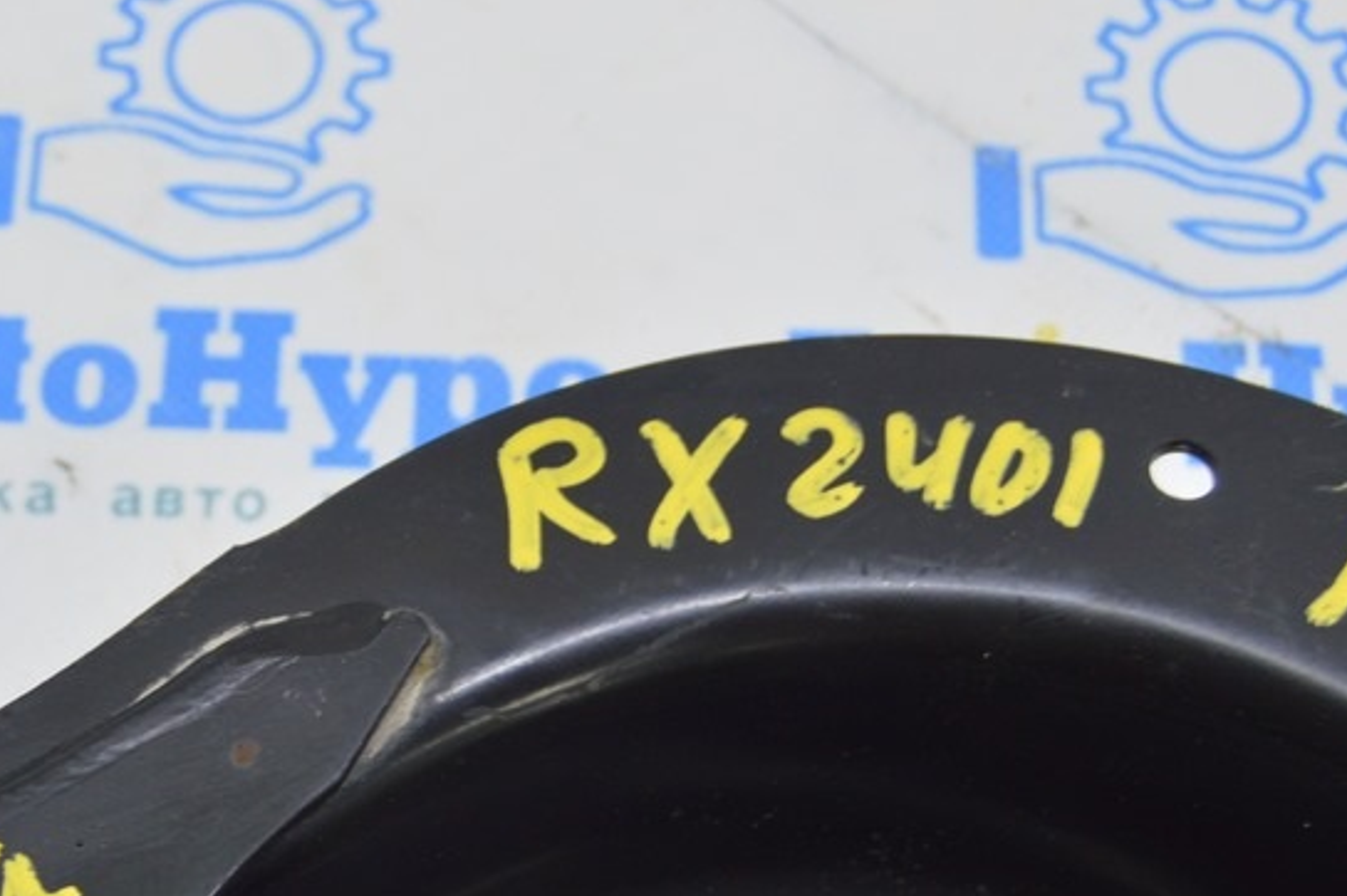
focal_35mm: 96
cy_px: 677
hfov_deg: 21.1
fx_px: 3590
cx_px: 381
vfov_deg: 14.2
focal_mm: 34
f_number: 5.6
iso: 400
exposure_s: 1/20
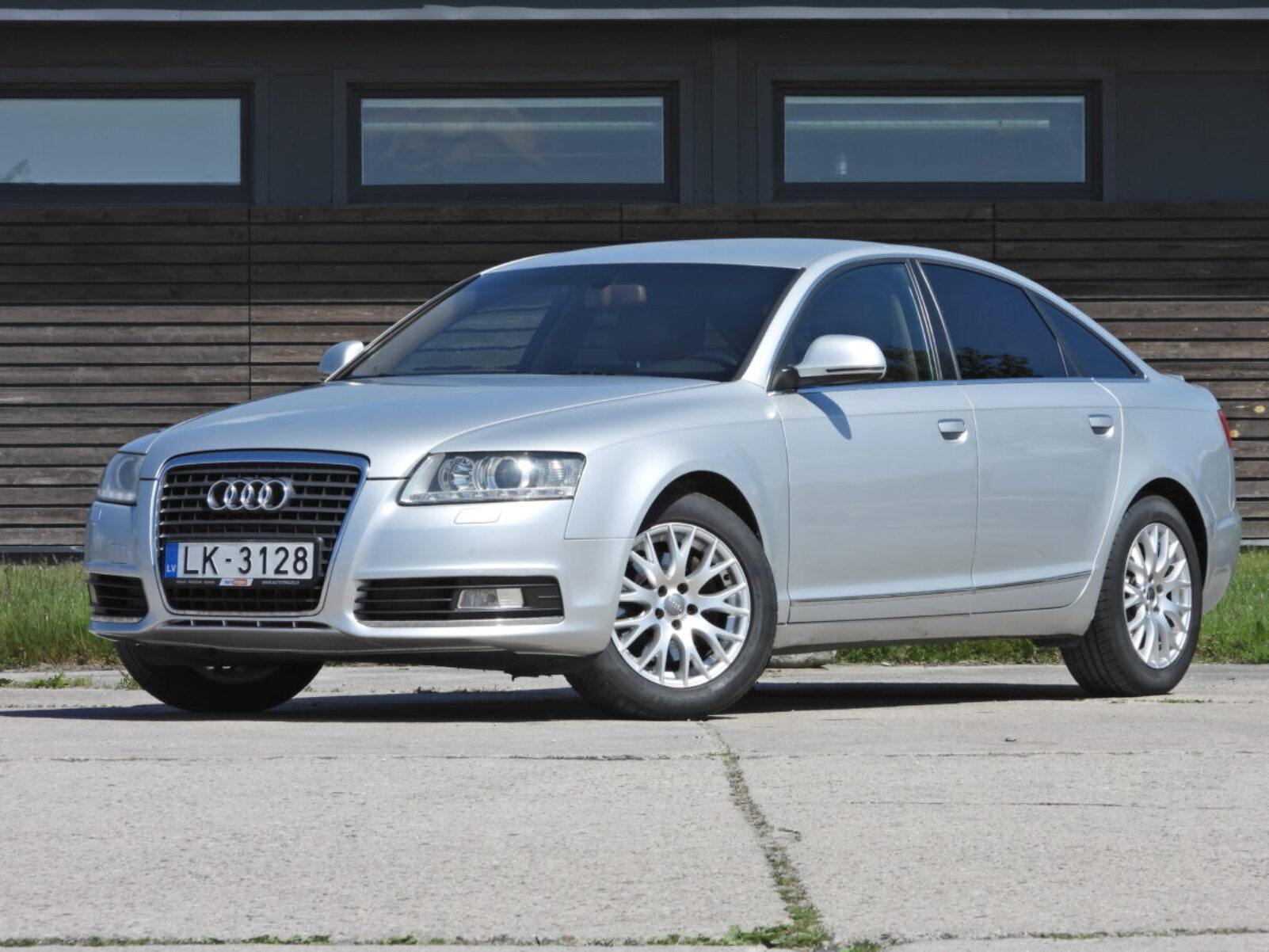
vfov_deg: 8.7
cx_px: 634
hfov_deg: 11.6
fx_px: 6233
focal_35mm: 170
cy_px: 476
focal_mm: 30.5
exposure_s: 1/500
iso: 100
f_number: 5.6
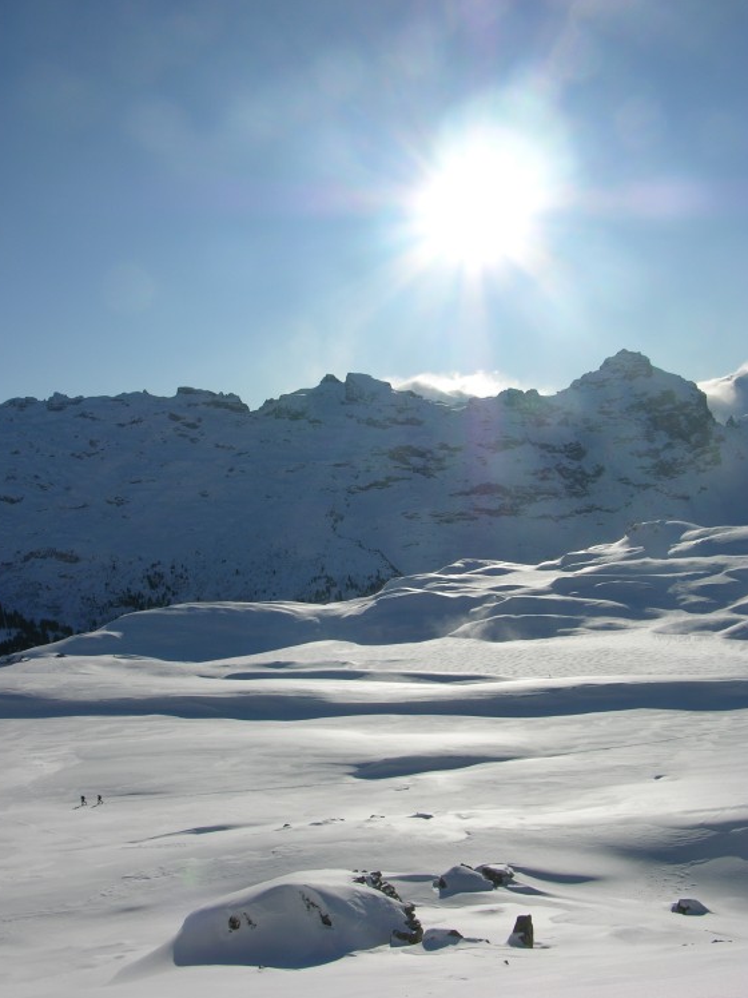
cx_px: 367
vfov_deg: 51.4
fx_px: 1038
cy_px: 505
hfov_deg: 39.6
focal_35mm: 36
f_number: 8
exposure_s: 1/434
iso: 50
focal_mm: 8.9
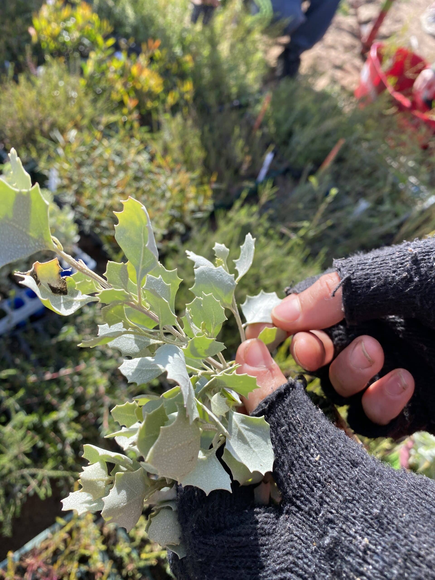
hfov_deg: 53.1
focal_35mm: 26
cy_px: 290
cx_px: 218
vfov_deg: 67.3
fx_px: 436
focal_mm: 4.25
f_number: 1.8
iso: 32
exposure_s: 1/702
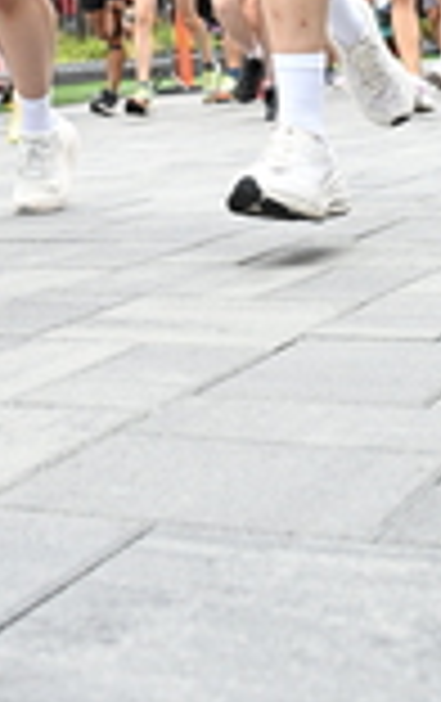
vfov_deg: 22.2
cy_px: -144
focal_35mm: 86
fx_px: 1648
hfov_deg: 15.2
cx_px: 137
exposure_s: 1/640
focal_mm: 24
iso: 2000
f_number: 4
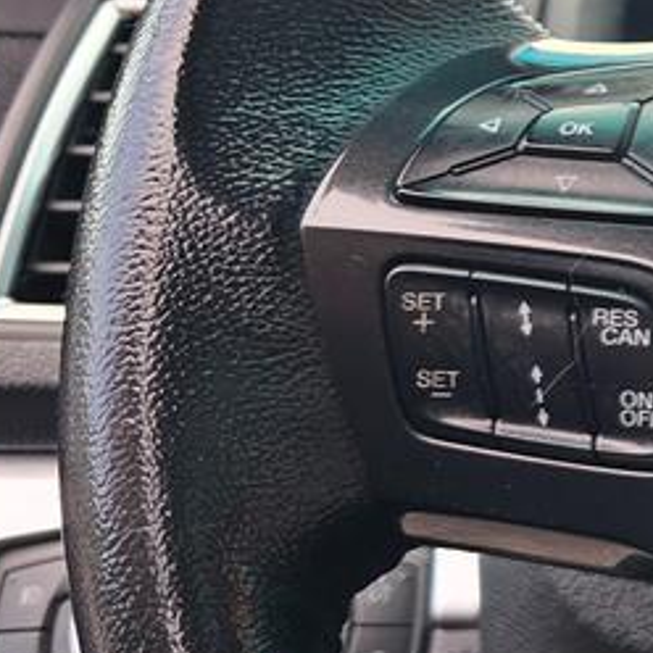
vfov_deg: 16.6
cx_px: 1564
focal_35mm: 105
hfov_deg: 12.8
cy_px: 355
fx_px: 2241
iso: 12
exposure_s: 1/54.7
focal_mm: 6.3
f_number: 1.7
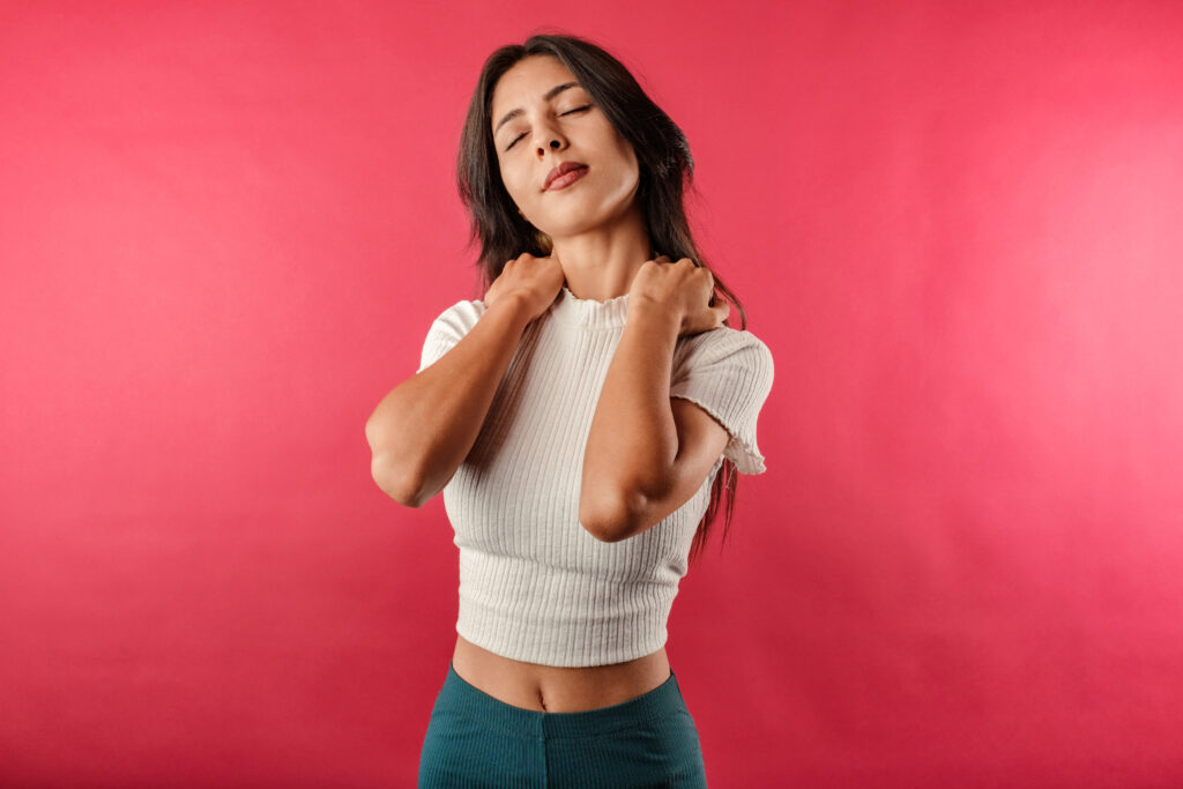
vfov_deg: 37.9
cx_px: 592
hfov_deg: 54.4
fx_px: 1150
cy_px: 394
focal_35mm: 35
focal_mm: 23
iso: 160
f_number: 8
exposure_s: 1/250
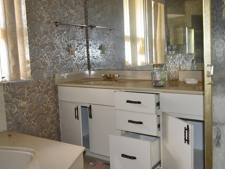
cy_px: 85
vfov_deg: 36.0
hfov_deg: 46.8
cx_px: 111
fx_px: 260
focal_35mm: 40
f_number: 5
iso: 800
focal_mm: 24
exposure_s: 1/100
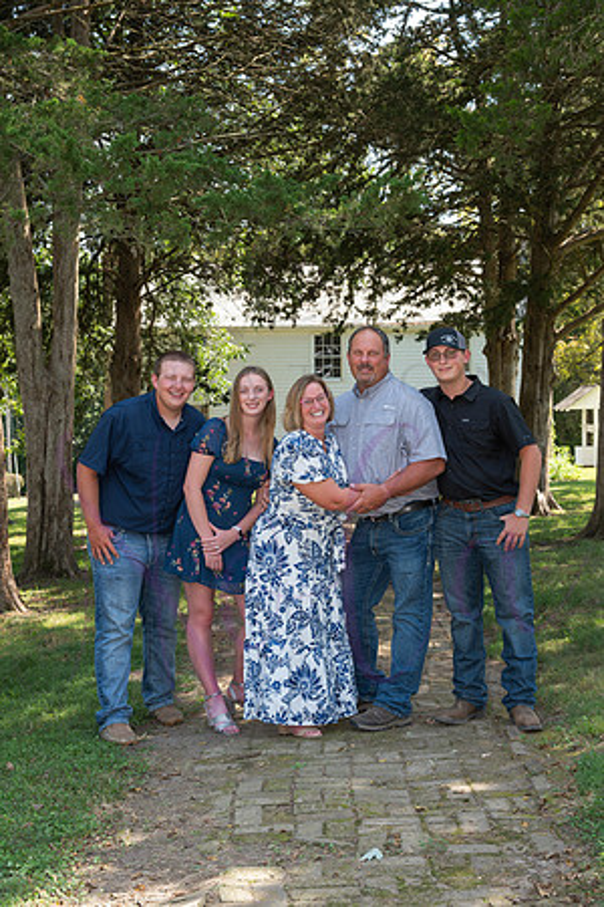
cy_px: 454
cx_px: 302
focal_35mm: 50
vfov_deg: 39.6
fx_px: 1258
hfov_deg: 27.0
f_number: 8
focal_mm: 50
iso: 800
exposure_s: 1/250
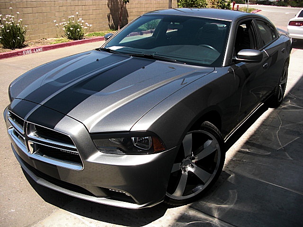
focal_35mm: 36
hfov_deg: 51.4
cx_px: 152
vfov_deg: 39.7
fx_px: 315
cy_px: 114
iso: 50
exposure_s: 1/640
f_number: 2.8
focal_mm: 6.3
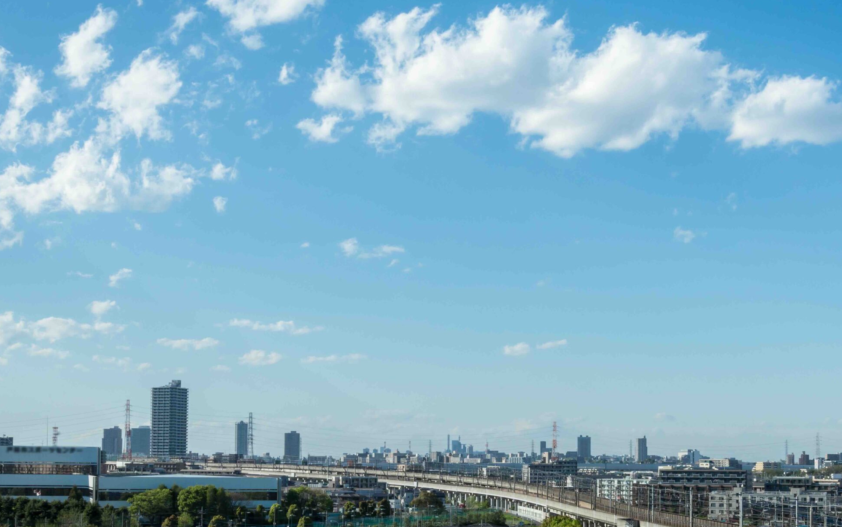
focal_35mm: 51
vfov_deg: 25.3
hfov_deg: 39.4
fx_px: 1170
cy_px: 282
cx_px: 506
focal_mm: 38
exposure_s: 1/250
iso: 400
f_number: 20
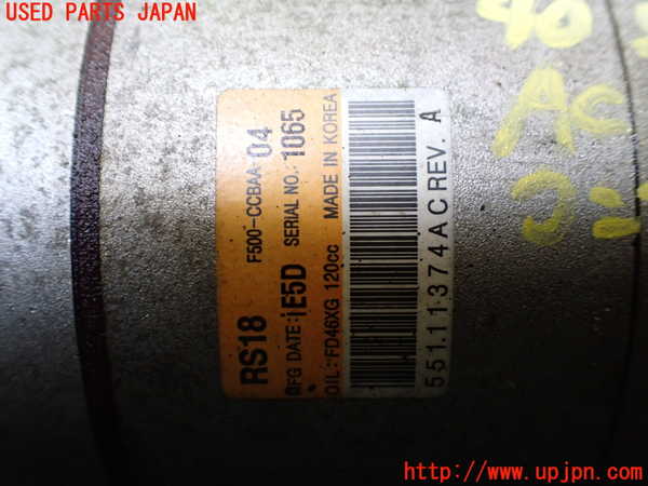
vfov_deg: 46.8
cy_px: 243
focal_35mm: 30
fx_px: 562
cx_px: 324
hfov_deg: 60.0
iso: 640
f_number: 2.3
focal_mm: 5.4
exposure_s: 1/125
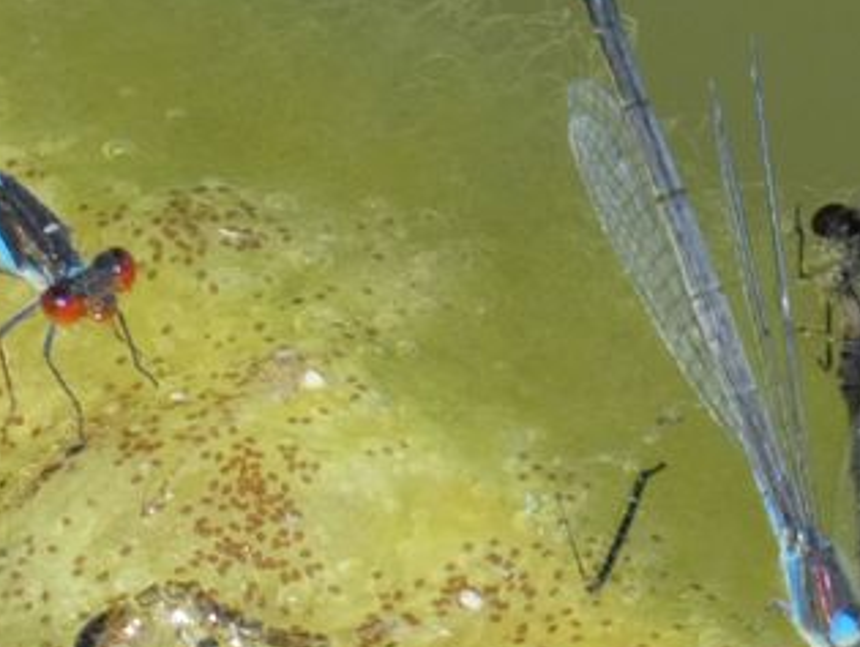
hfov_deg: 1.1
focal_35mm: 1737
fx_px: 43203
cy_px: 513
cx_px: 509
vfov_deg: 0.9
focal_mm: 115
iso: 125
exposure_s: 1/100
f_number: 5.6
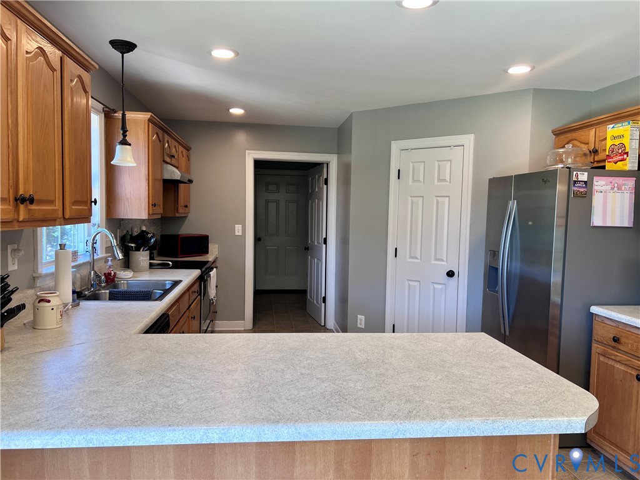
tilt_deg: -3.3
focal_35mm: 26
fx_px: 481
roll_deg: -1.3
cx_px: 320
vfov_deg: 53.1
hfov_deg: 67.3
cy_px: 240
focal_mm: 5.7
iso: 64
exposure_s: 1/120
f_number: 1.5
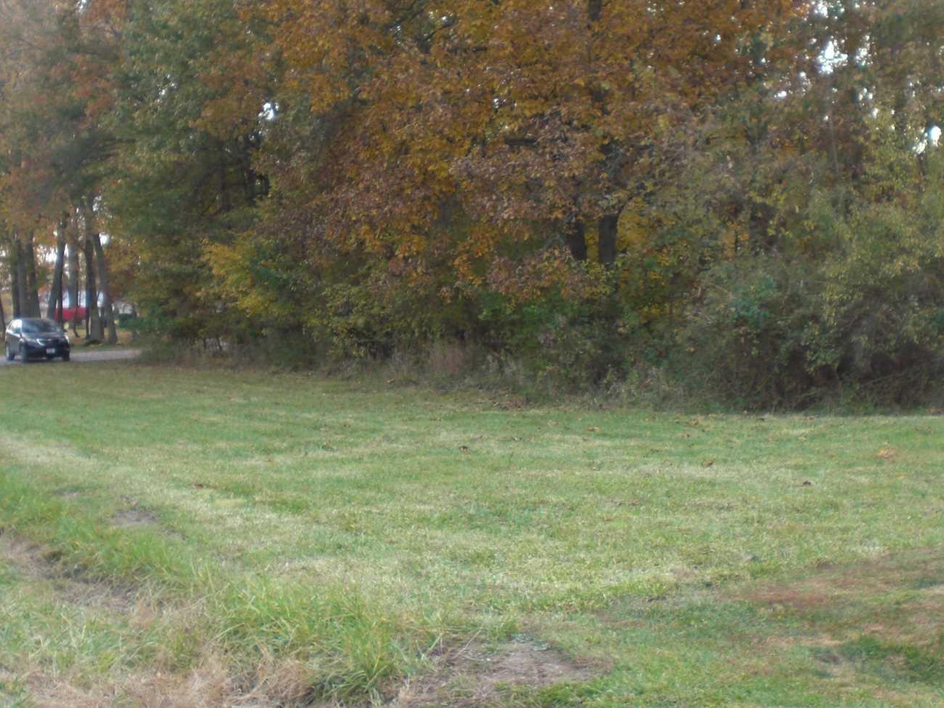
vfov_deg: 24.3
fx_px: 1636
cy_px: 262
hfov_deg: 32.2
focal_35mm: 60
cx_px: 523
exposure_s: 1/125
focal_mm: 6.3
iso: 100
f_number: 3.1
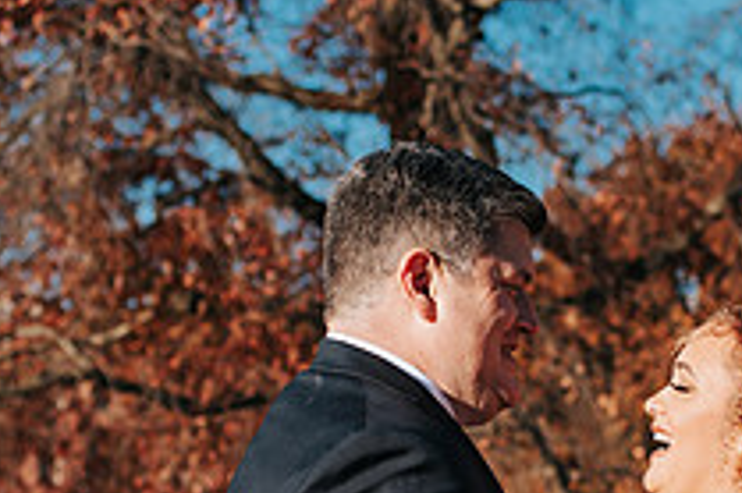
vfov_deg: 12.7
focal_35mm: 107
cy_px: 470
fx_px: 2204
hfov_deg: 19.1
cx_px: 472
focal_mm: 35
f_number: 2.8
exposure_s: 1/1600
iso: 160
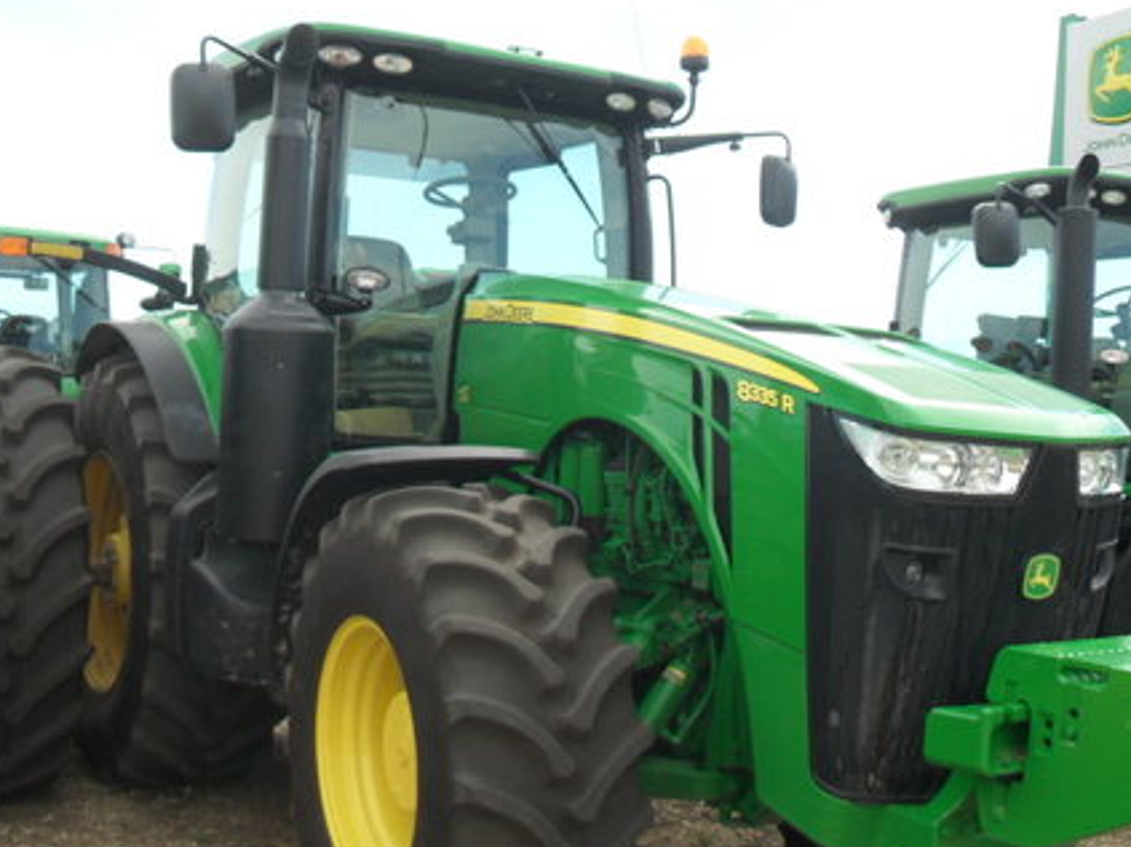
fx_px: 1470
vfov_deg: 32.1
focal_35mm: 45
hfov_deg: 42.1
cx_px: 583
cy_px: 468
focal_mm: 6.2
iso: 100
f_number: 8.9
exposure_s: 1/60
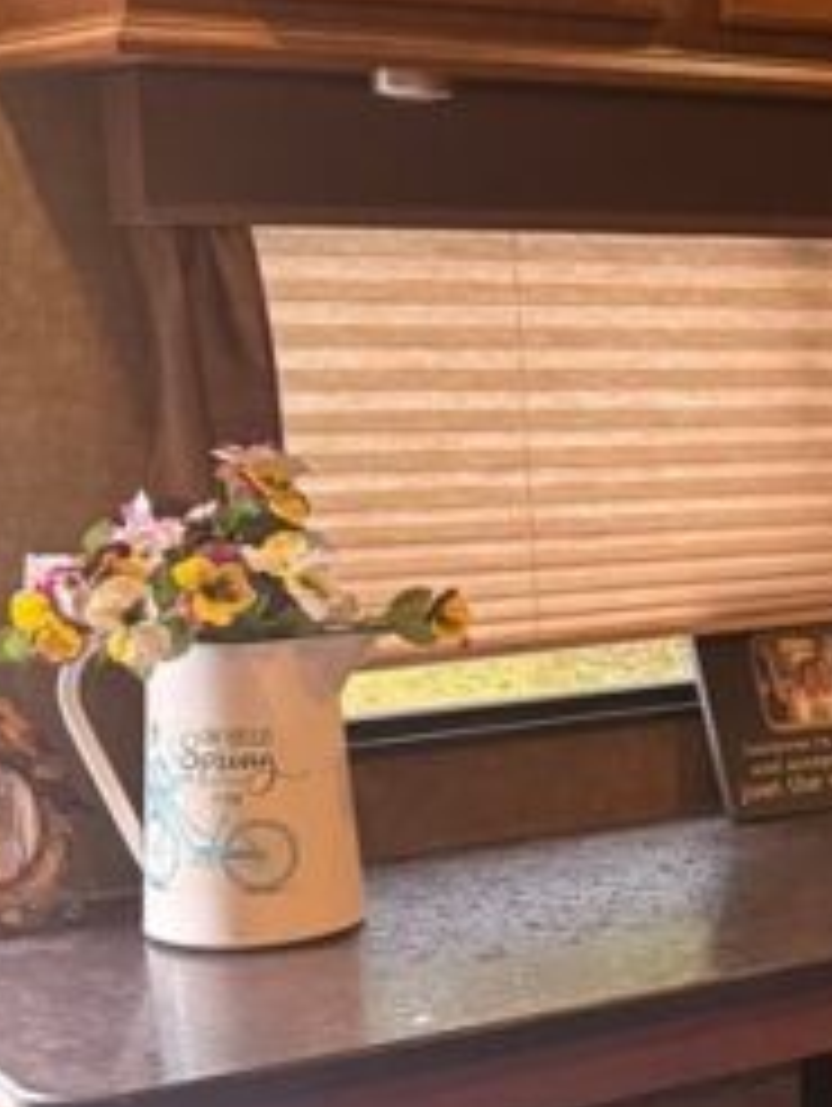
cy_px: 770
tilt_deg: -11.8
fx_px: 2495
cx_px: 1205
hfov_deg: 17.3
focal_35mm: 78
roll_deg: -0.9
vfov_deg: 24.8
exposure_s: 1/60
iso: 800
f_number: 1.78
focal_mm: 6.76
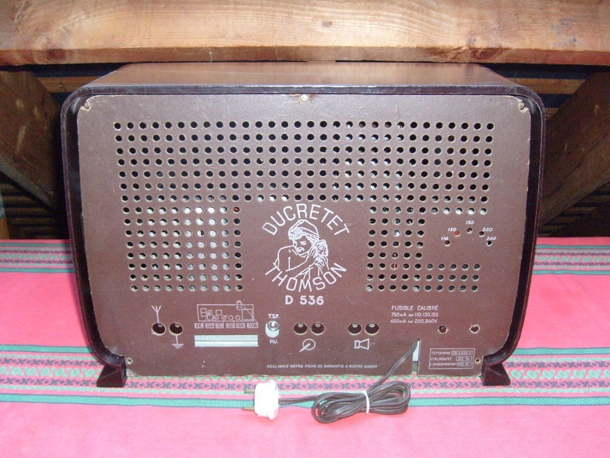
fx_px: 617
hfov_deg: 52.6
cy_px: 229
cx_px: 305
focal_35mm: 35
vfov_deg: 40.7
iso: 400
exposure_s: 1/45
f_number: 2.8
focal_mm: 5.8
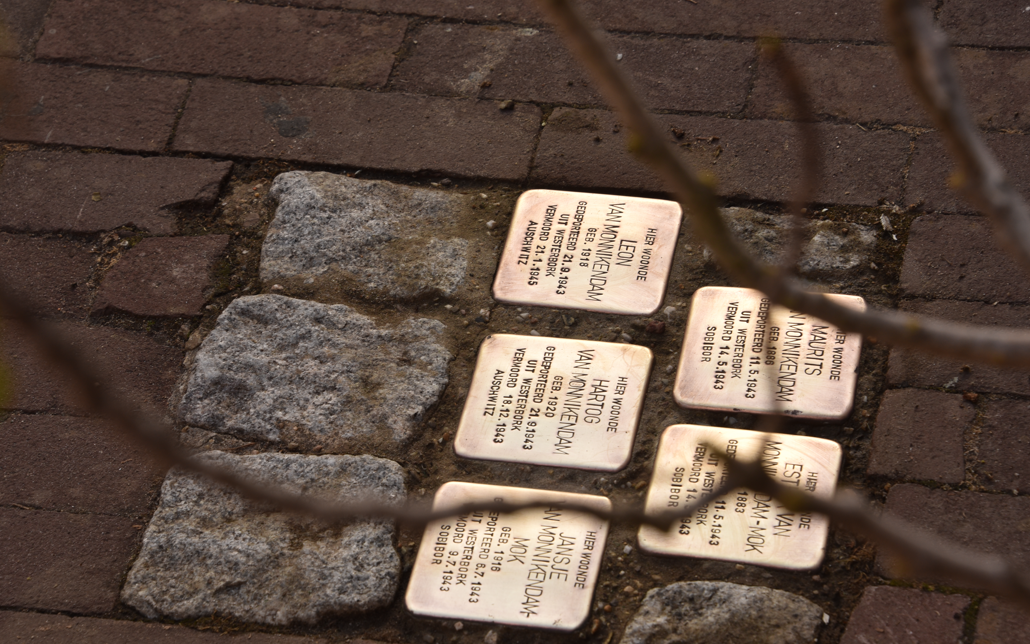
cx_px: 527
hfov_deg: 14.6
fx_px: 4014
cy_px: 340
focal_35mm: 143
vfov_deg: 9.2
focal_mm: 135
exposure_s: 1/100
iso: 250
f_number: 11
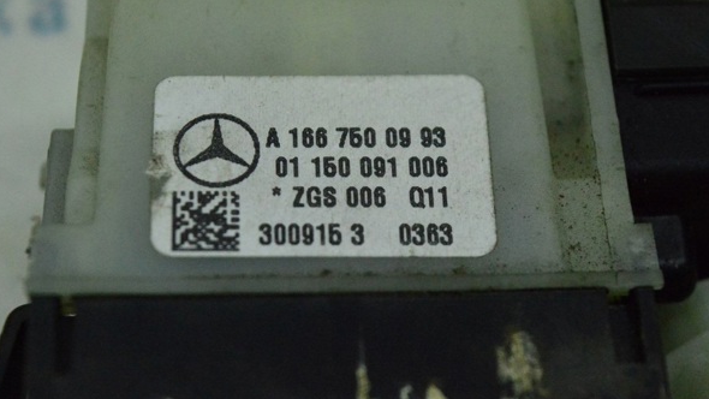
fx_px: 1759
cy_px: 176
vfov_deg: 12.9
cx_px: 332
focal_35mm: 94
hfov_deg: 22.8
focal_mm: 55
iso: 6400
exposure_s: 1/1000
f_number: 5.6
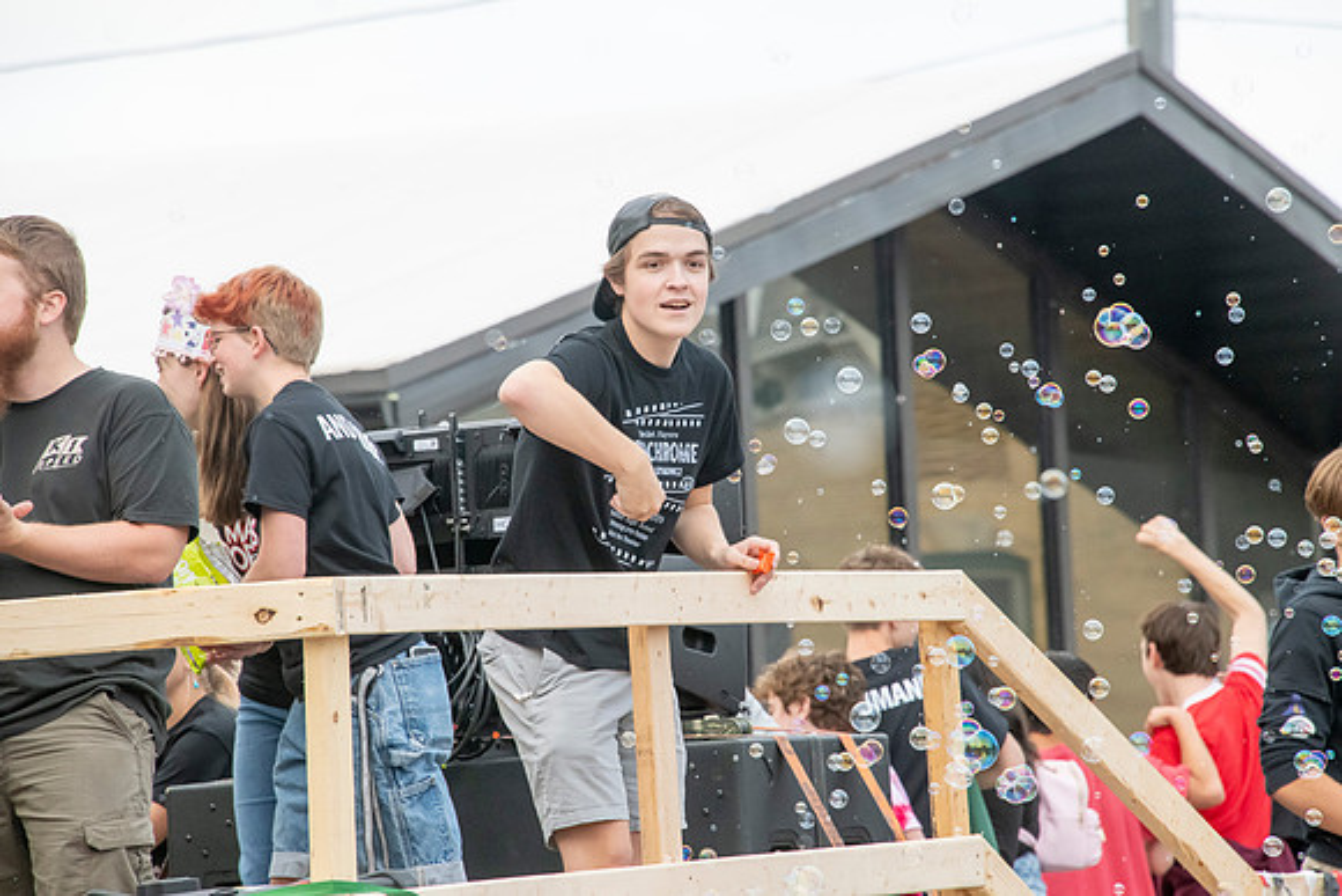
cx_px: 671
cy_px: 448
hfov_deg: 6.9
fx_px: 11185
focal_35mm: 300
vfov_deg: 4.6
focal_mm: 300
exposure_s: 1/320
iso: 3200
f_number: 11
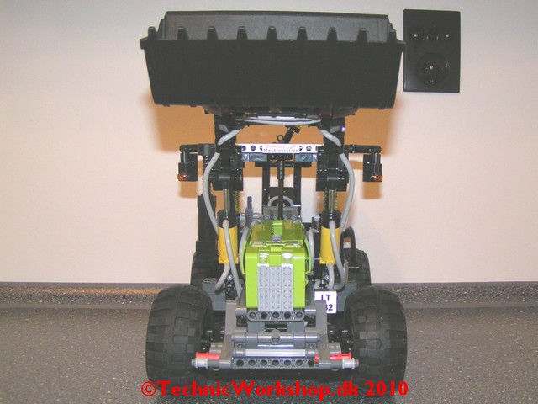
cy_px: 202
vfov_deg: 37.7
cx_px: 269
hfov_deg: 49.0
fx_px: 591
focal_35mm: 38
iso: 200
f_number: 2.8
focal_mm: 5.8
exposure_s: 1/40
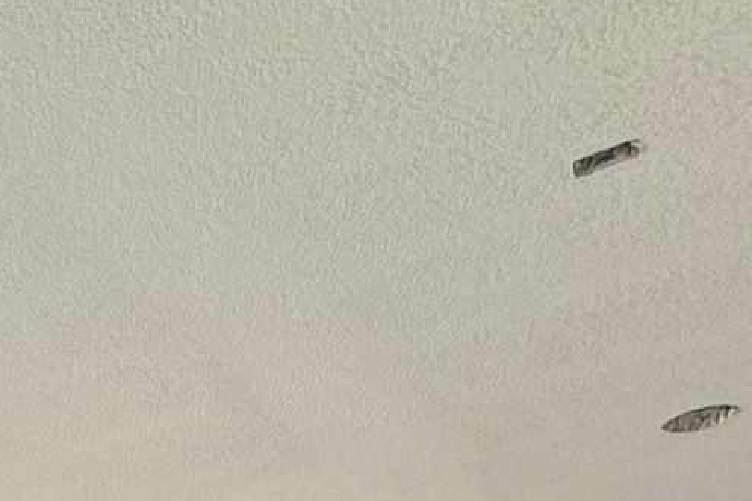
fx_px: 1253
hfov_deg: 26.9
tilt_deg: -5.3
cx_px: -277
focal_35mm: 60
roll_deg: +0.4
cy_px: 1093
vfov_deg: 15.8
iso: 200
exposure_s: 1/121
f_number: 2.2
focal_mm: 2.22
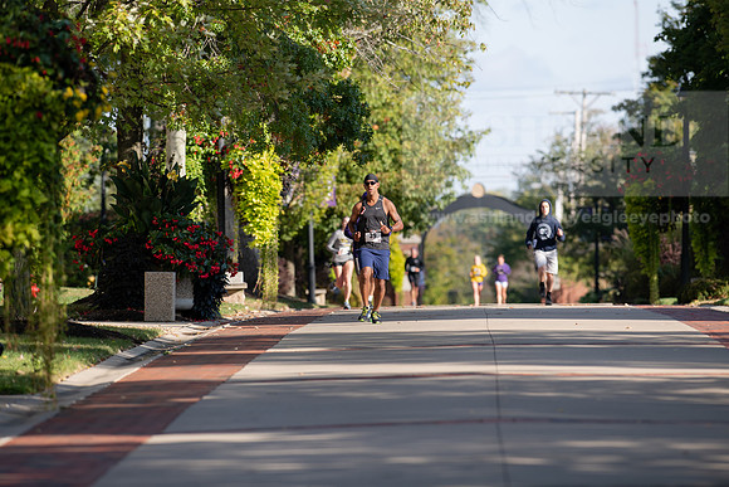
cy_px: 244
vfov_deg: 4.6
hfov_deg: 6.9
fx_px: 6076
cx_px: 364
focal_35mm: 300
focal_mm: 300
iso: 200
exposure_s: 1/640
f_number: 4.5
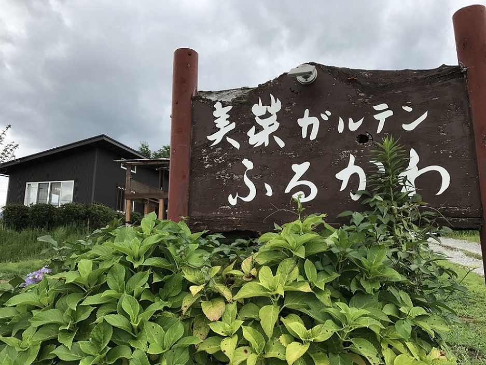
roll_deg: -0.4
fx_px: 393
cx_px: 243
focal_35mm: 28
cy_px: 182
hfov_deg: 63.4
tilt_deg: +9.2
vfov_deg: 49.8
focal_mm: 3.99
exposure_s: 1/1140
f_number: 1.8
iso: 20
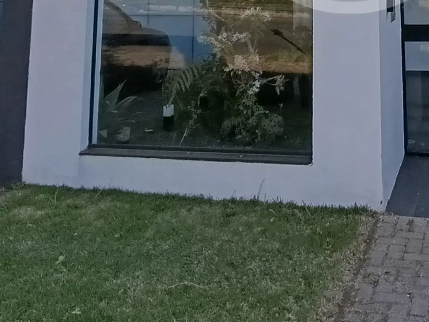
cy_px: -115
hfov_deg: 37.4
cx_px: 349
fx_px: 607
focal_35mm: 49
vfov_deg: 25.0
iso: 50
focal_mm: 1.65
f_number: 2.2
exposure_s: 1/529
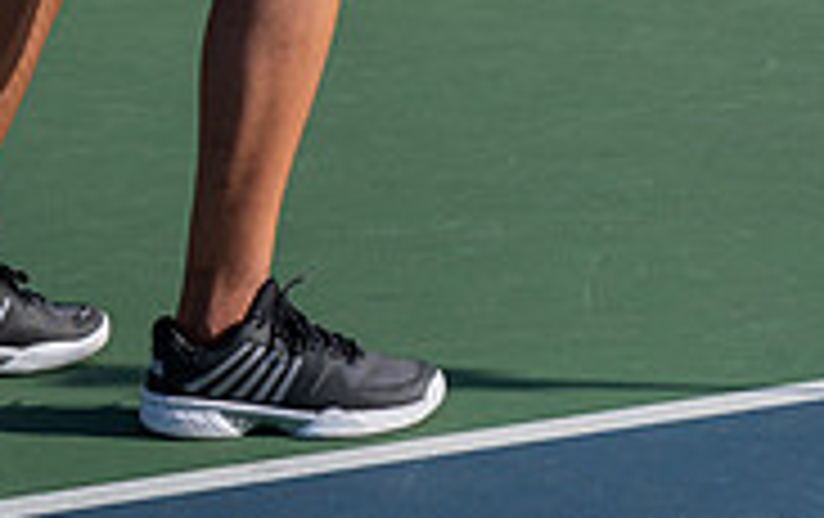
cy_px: -491
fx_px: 3149
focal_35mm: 140
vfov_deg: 8.9
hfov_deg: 14.9
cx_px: 428
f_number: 8
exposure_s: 1/250
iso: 100
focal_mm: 56
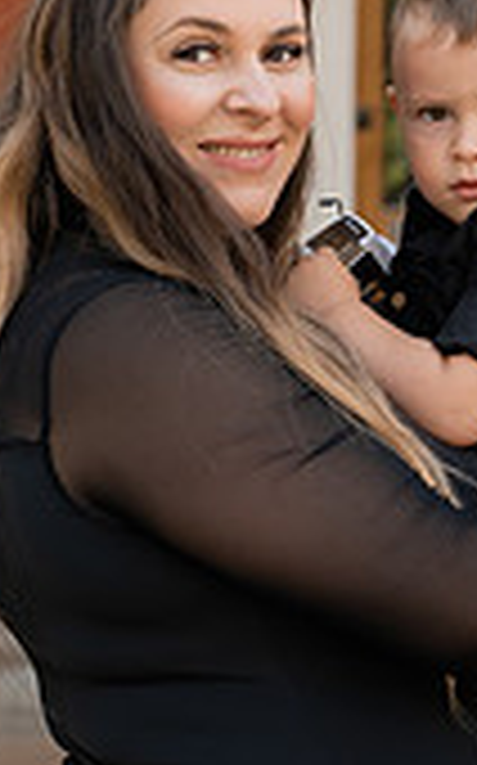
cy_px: 486
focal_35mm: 188
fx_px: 3917
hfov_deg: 6.9
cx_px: 477
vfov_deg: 11.1
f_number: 3.2
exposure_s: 1/500
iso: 320
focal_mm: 54
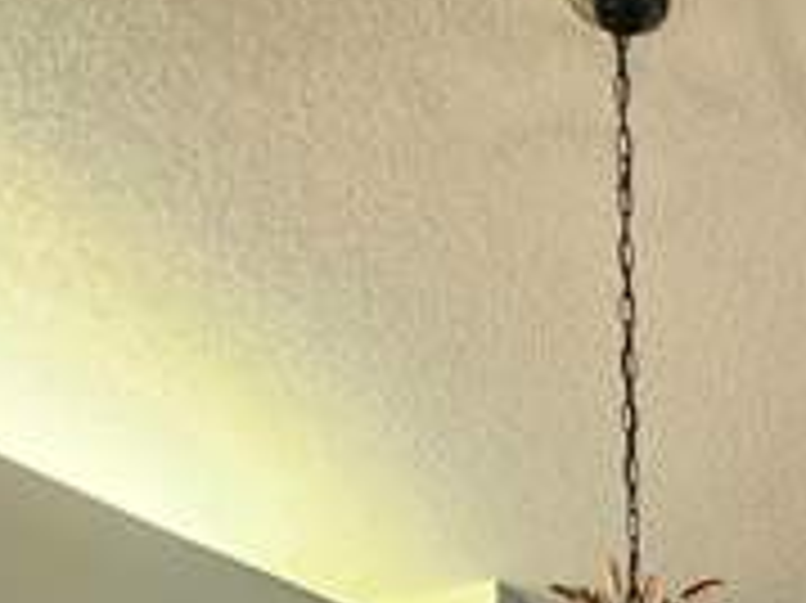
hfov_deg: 23.6
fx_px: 1350
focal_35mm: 58
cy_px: 1206
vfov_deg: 17.7
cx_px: 1315
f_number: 2.2
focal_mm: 2.2
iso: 200
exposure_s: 1/60.2
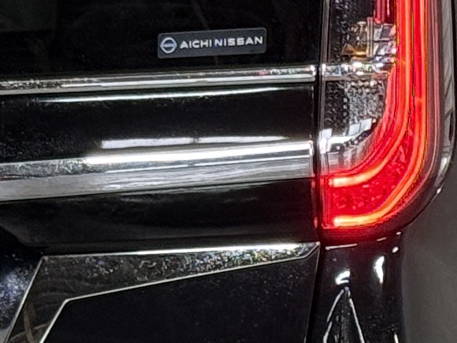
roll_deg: +0.2
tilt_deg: +0.0
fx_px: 3831
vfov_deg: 5.1
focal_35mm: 290
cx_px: 366
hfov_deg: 6.8
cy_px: 387
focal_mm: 6.76
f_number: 1.78
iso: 200
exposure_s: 1/60
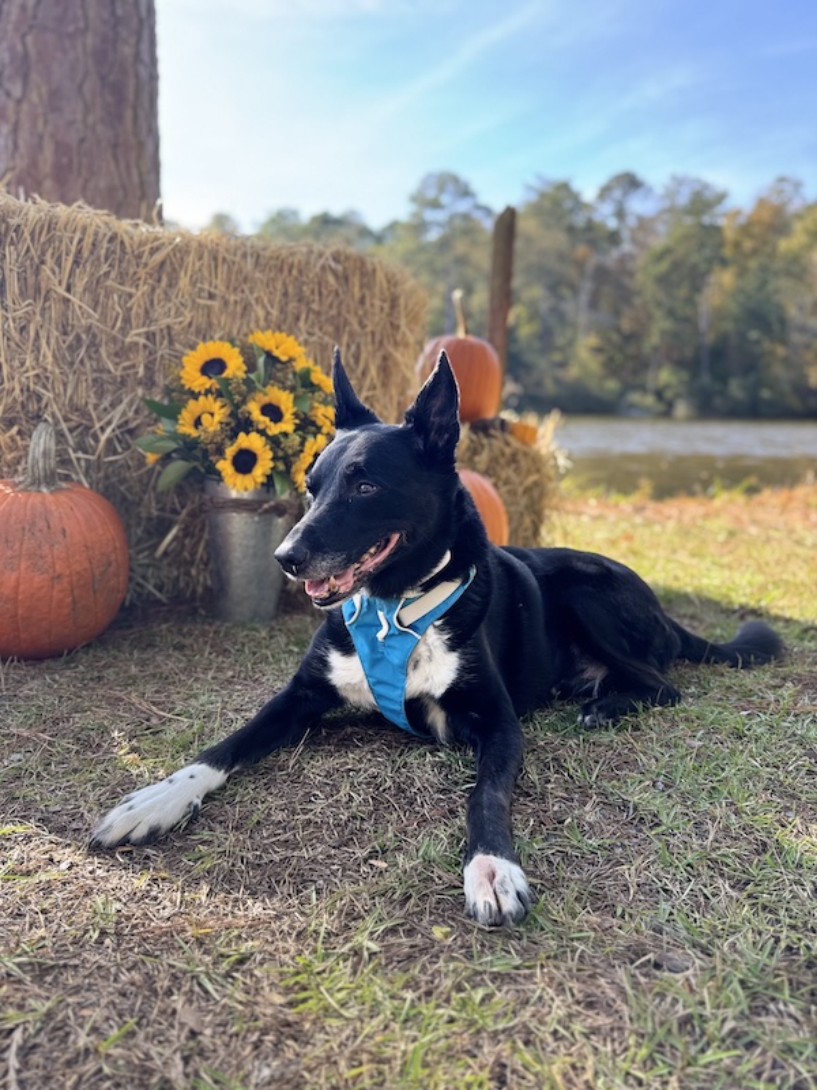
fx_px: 755
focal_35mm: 24
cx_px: 408
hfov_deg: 56.8
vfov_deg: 71.6
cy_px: 545
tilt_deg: -10.6
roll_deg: -0.7
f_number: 1.78
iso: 80
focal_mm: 6.76
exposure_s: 1/255
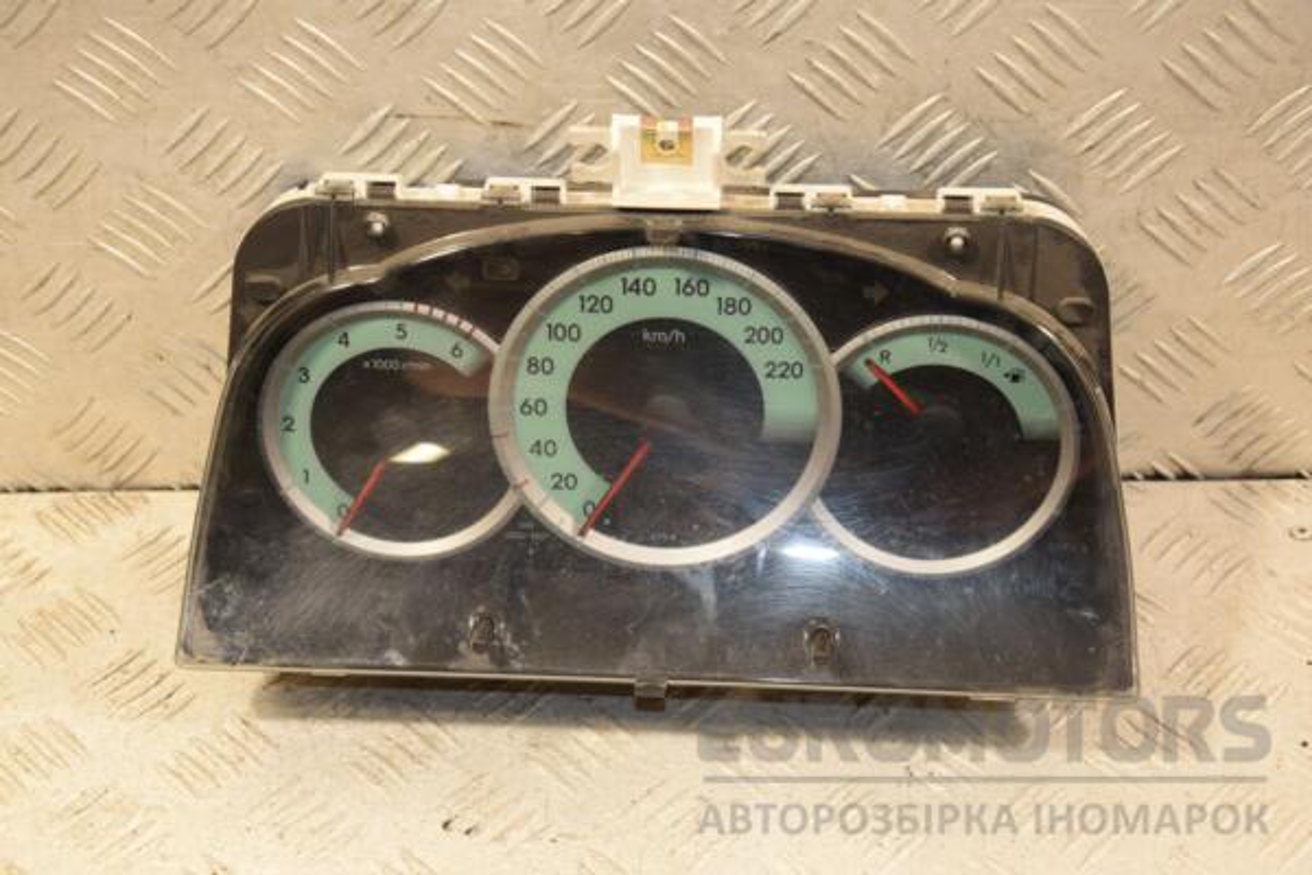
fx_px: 2460
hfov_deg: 29.9
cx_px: 656
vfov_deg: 20.2
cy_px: 438
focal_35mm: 68
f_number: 4.8
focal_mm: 45
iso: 800
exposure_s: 1/125
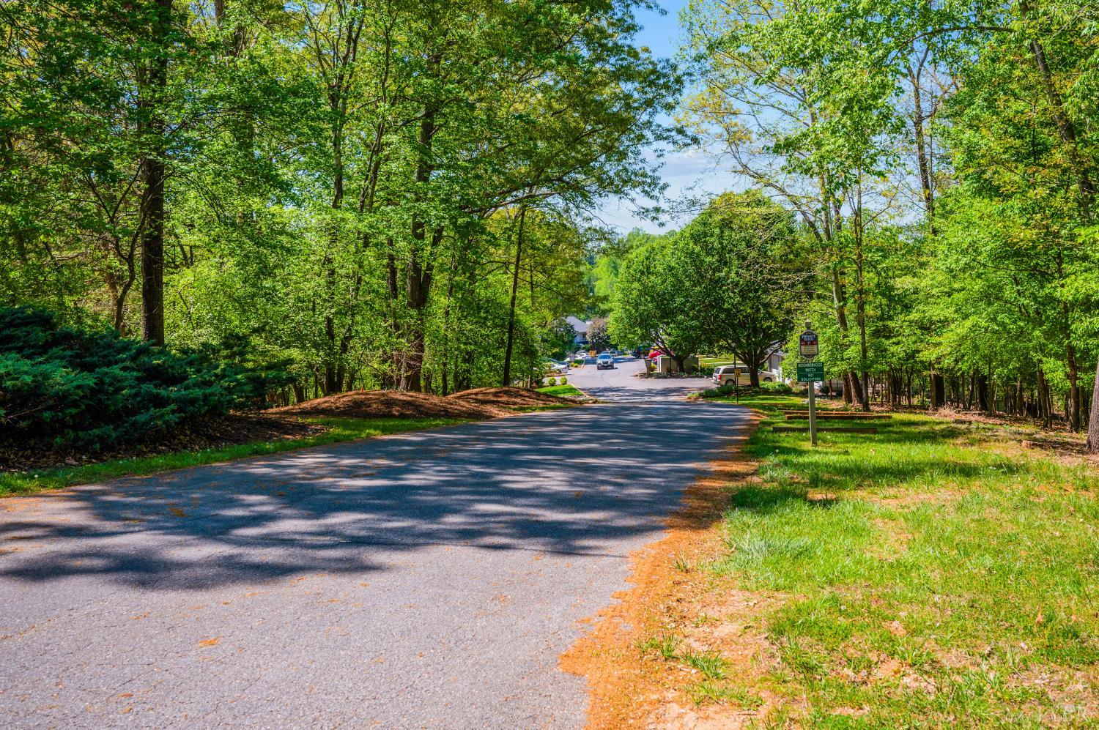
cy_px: 365
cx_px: 550
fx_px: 915
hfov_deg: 62.0
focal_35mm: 30
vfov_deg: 43.5
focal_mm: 30
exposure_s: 1/400
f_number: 8
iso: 200
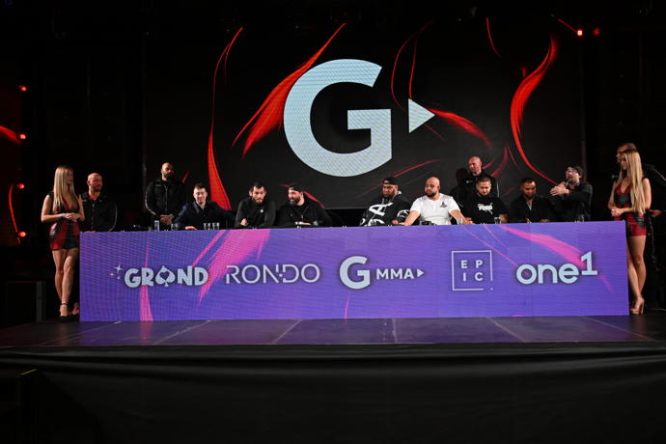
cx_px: 333
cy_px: 222
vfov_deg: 36.9
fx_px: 666
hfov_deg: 53.1
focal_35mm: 36
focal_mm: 36
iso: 2500
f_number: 4.5
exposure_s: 1/400
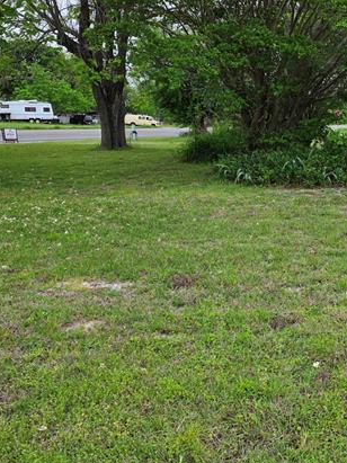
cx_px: 282
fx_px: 575
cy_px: 197
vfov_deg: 43.7
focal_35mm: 43
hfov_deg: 32.6
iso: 50
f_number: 1.7
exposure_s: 1/359
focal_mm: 6.25
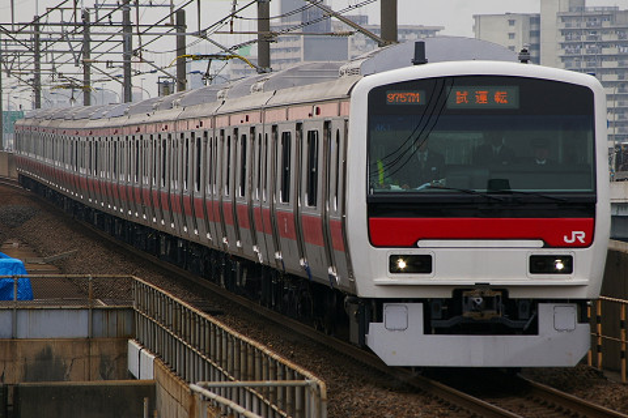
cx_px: 314
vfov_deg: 5.1
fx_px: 4710
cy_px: 209
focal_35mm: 270
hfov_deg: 7.6
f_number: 8
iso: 200
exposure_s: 1/250
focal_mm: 180
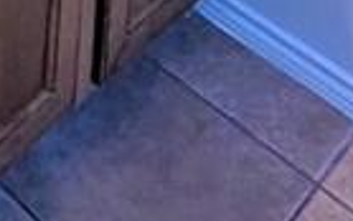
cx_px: 20
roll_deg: -3.1
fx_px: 1049
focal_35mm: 109
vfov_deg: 7.8
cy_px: -673
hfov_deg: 18.7
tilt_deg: -8.2
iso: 160
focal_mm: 2.22
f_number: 2.2
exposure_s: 1/120
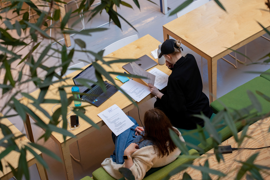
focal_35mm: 86
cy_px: 78
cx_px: 140
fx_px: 645
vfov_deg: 15.9
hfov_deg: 23.6
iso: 1000
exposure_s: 1/160
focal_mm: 75
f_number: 4
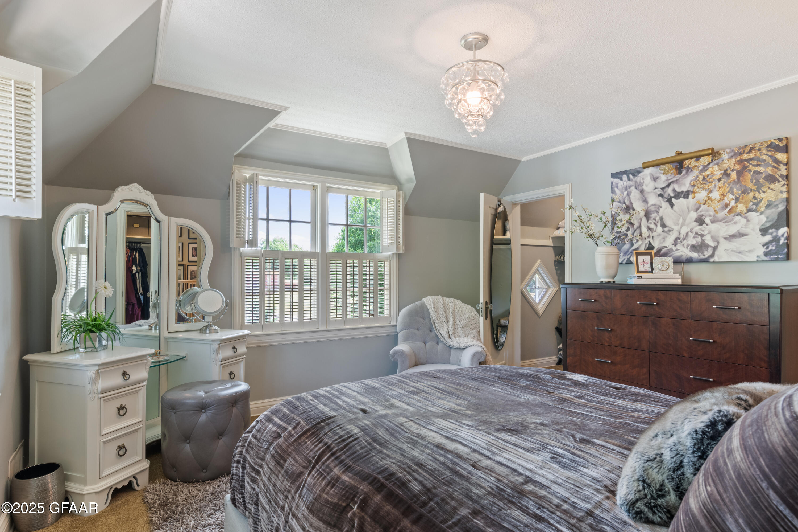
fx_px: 399
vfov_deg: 67.3
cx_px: 399
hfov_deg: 90.0
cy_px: 266
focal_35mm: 18
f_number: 10
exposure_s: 1
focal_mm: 15
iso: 320
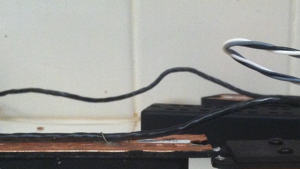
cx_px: 193
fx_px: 557
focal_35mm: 70
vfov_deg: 16.9
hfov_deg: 30.0
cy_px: 164
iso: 250
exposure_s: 1/15
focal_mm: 3.85
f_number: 2.8
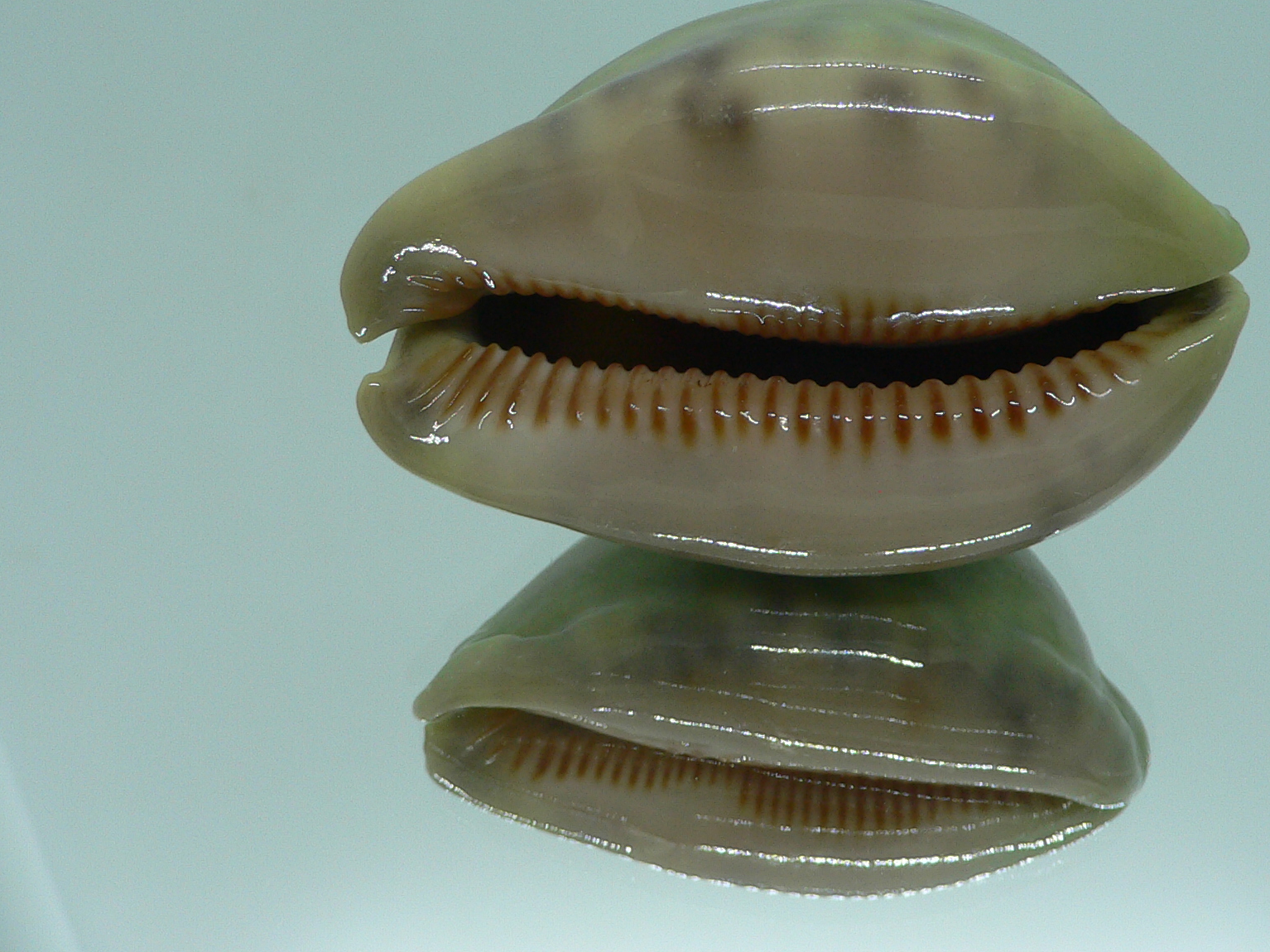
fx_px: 1687
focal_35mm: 46
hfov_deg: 41.0
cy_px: 368
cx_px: 787
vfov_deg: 31.4
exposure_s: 1/60
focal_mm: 4.6
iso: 100
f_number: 2.8
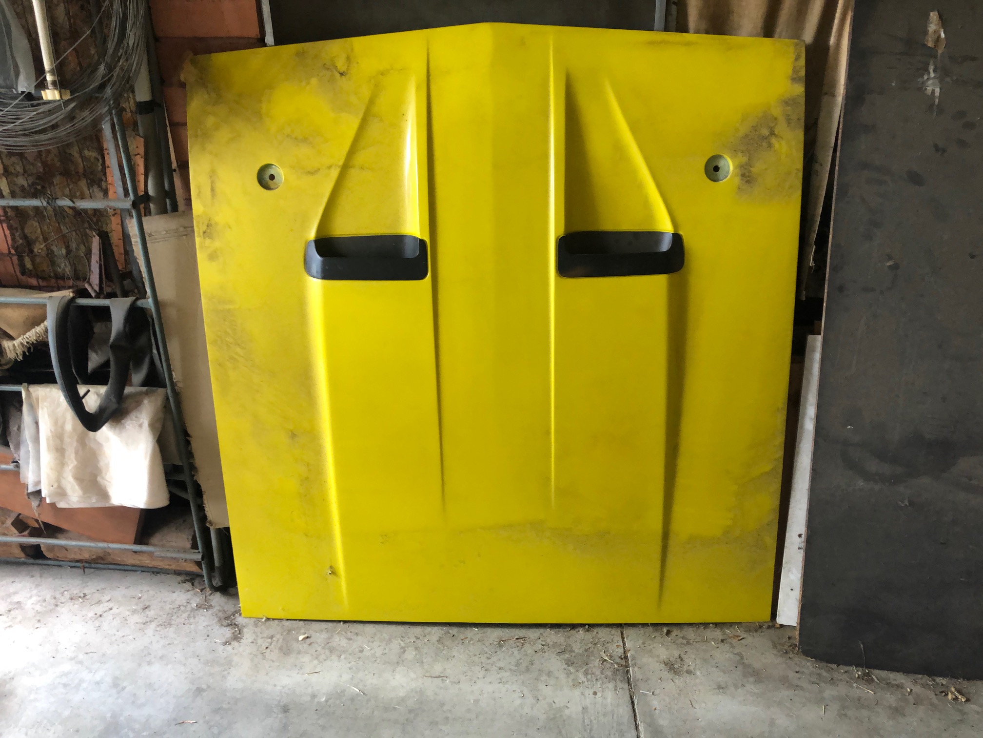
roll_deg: -1.1
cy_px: 369
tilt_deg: -25.6
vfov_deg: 49.7
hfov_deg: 63.4
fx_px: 795
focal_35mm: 28
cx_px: 492
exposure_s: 1/60
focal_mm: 3.99
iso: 160
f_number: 1.8
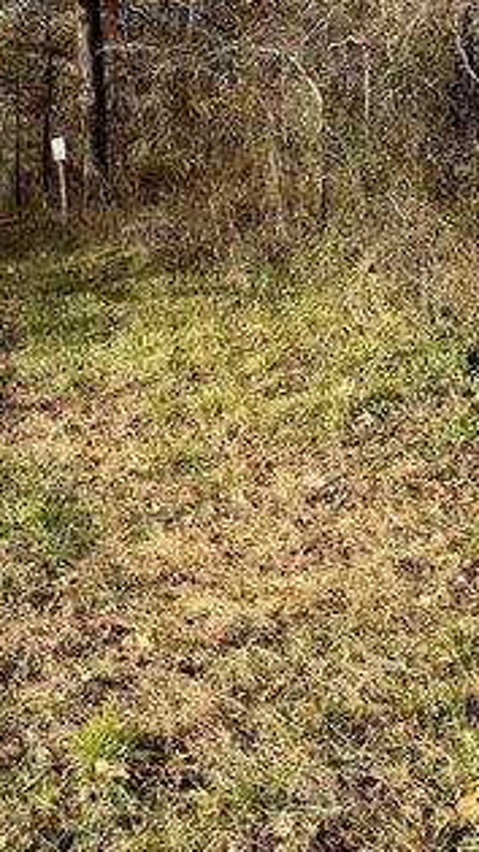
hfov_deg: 20.0
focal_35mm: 60
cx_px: 298
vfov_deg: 34.1
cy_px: 204
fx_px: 1356
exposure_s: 1/1642
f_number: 1.6
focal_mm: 4.2
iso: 32
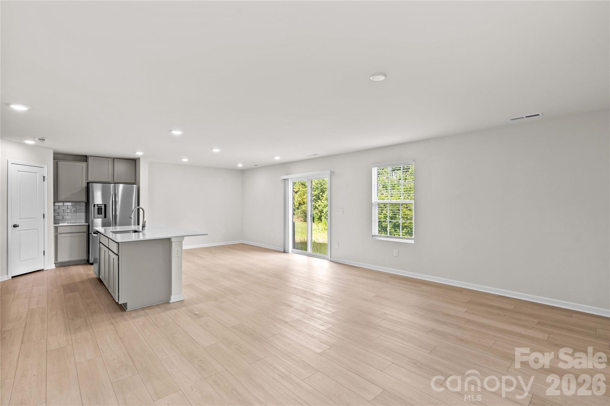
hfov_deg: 96.7
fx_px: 271
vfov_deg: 73.7
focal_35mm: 16
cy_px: 203
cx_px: 305
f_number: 8
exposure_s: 1/10
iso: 100
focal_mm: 16
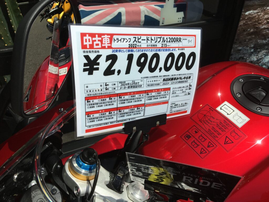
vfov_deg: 48.2
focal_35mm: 29
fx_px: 225
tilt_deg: -35.2
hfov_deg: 61.7
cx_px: 134
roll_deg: -0.6
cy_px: 101
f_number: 2.2
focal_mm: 4.15
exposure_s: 1/4274
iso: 25
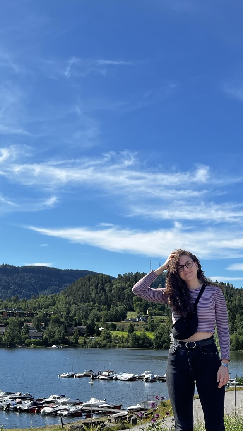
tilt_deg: +1.2
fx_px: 595
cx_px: 142
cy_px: 287
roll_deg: +2.0
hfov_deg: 23.0
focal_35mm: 52
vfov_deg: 39.4
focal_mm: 5.1
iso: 50
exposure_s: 1/4016
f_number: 1.6
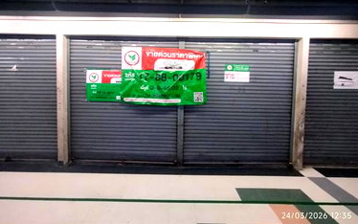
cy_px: 87
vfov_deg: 67.2
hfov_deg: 94.3
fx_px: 166
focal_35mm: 17
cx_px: 172
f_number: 2.2
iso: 250
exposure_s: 1/33
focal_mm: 1.65
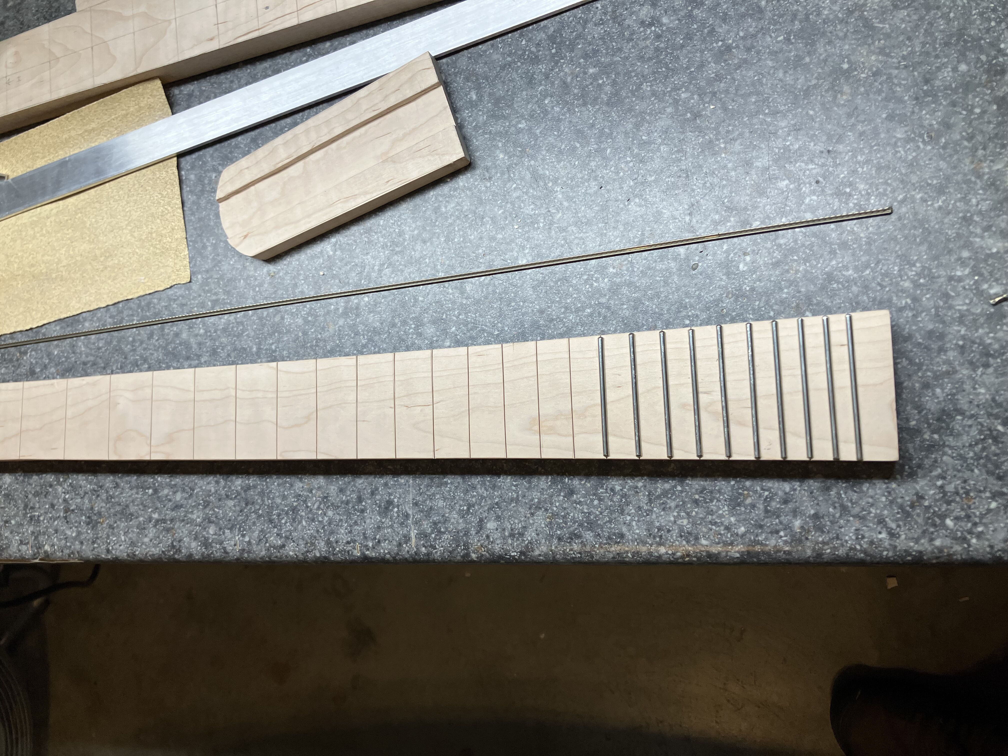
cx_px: 504
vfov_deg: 49.7
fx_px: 815
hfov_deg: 63.4
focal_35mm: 28
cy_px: 378
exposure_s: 1/120
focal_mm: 3.99
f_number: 1.8
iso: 50
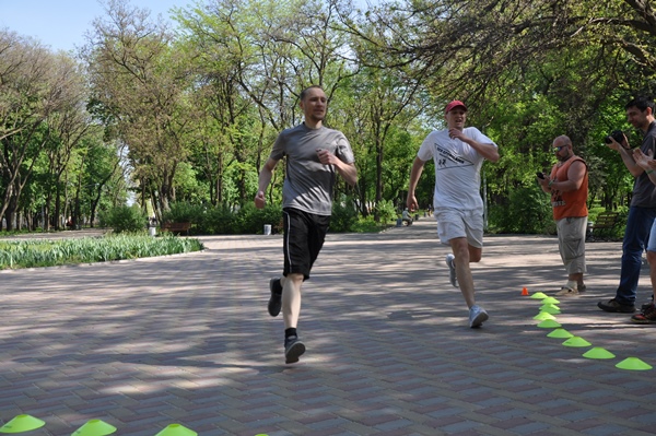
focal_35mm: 39
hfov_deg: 49.6
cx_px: 328
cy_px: 218
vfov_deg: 34.2
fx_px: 710
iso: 200
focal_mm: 26
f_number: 7.1
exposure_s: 1/200
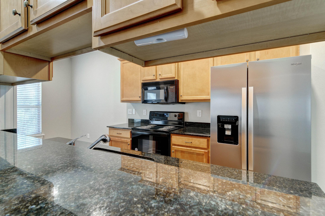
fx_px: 144
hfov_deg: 96.7
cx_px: 162
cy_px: 108
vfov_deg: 73.7
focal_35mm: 16
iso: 400
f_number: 8
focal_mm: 11
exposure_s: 1/60
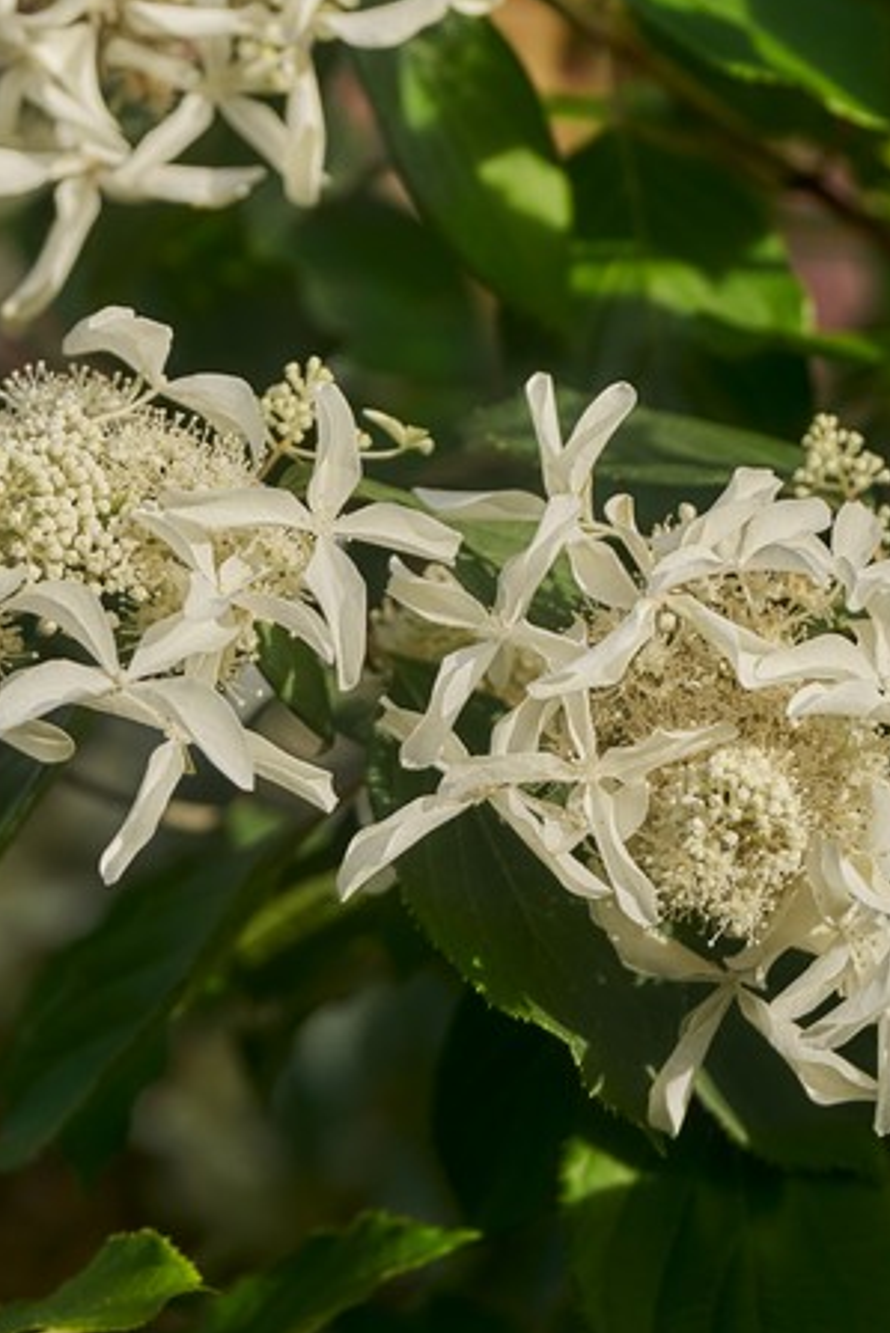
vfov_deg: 9.0
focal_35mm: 227
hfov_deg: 6.1
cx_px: 301
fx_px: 8411
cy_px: 12
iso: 100
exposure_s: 1/2500
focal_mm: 106
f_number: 2.8
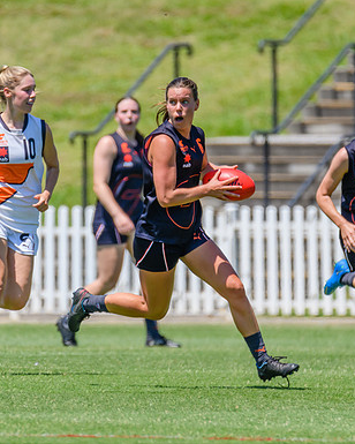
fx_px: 15090
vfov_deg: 1.7
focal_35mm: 1149
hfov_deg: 1.3
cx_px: 157
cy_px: 196
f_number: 8
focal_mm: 600
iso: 800
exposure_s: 1/2000
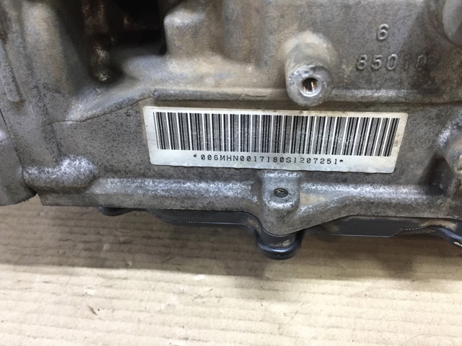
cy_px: 173
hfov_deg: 61.7
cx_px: 231
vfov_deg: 48.2
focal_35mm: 29
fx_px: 387
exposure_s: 1/33
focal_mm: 4.15
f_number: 2.2
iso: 160
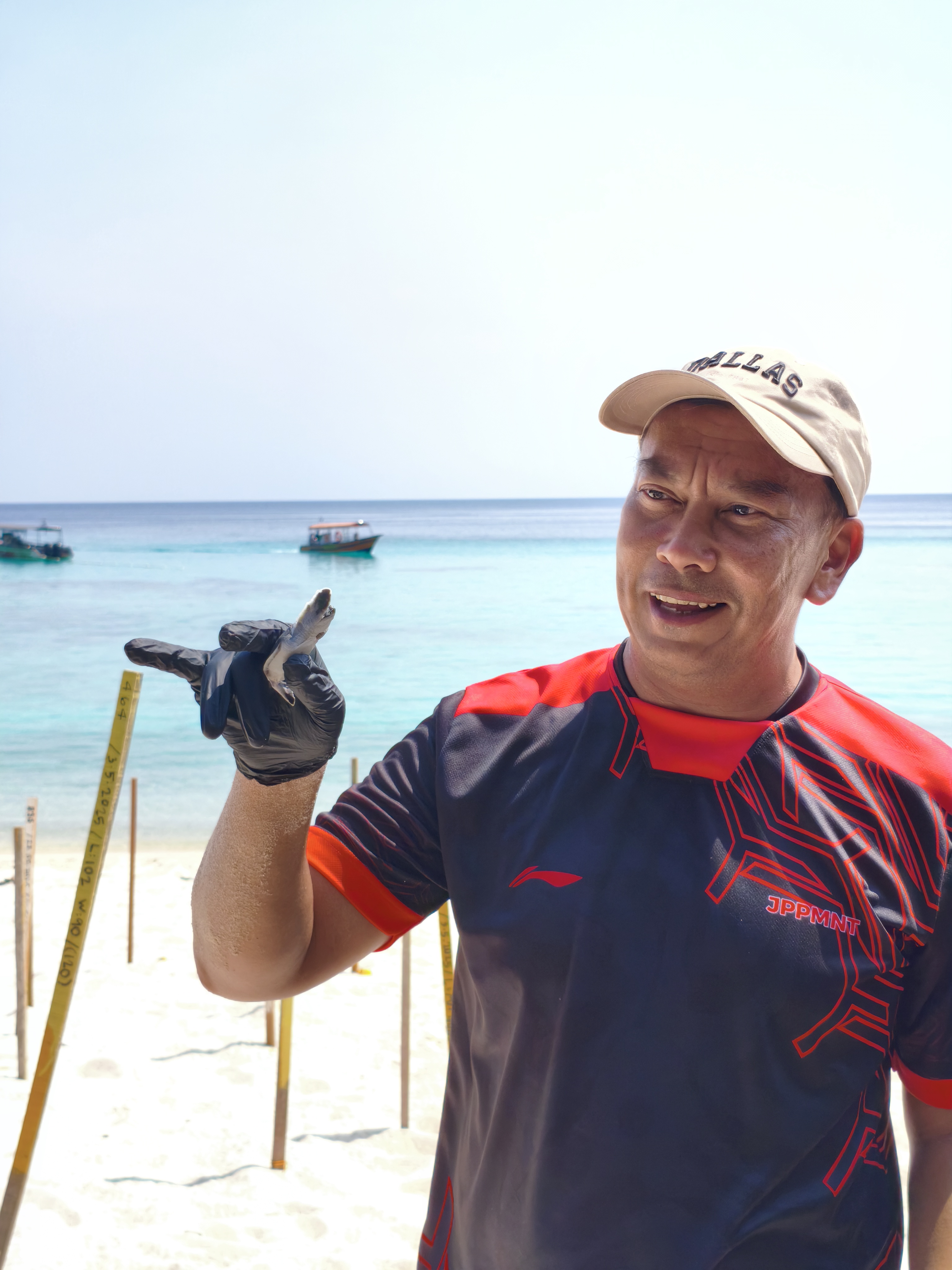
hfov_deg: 28.0
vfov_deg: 36.8
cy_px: 635
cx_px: 476
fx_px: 1907
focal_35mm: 52
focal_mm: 4.94
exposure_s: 1/2575
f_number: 1.5
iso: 80
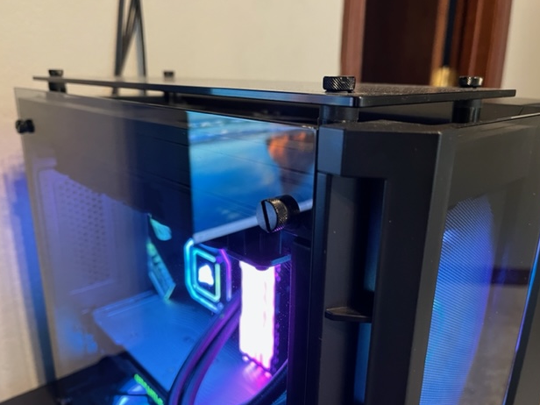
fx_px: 421
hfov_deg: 65.3
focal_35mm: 27
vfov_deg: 51.4
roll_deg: -1.5
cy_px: 206
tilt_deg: -16.7
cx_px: 270
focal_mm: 5.1
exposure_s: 1/43
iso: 500
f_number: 1.6
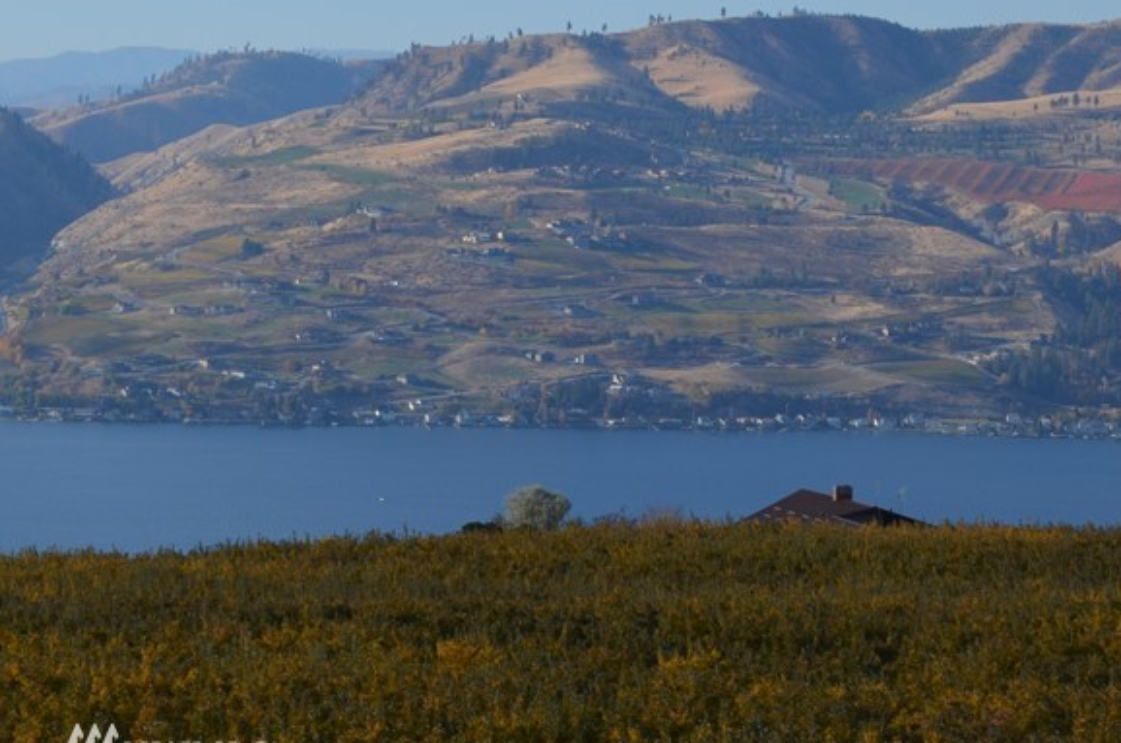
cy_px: 121
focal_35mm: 147
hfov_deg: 13.9
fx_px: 4569
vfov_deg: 9.3
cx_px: 170
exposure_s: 1/250
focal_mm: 52
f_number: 8
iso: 100
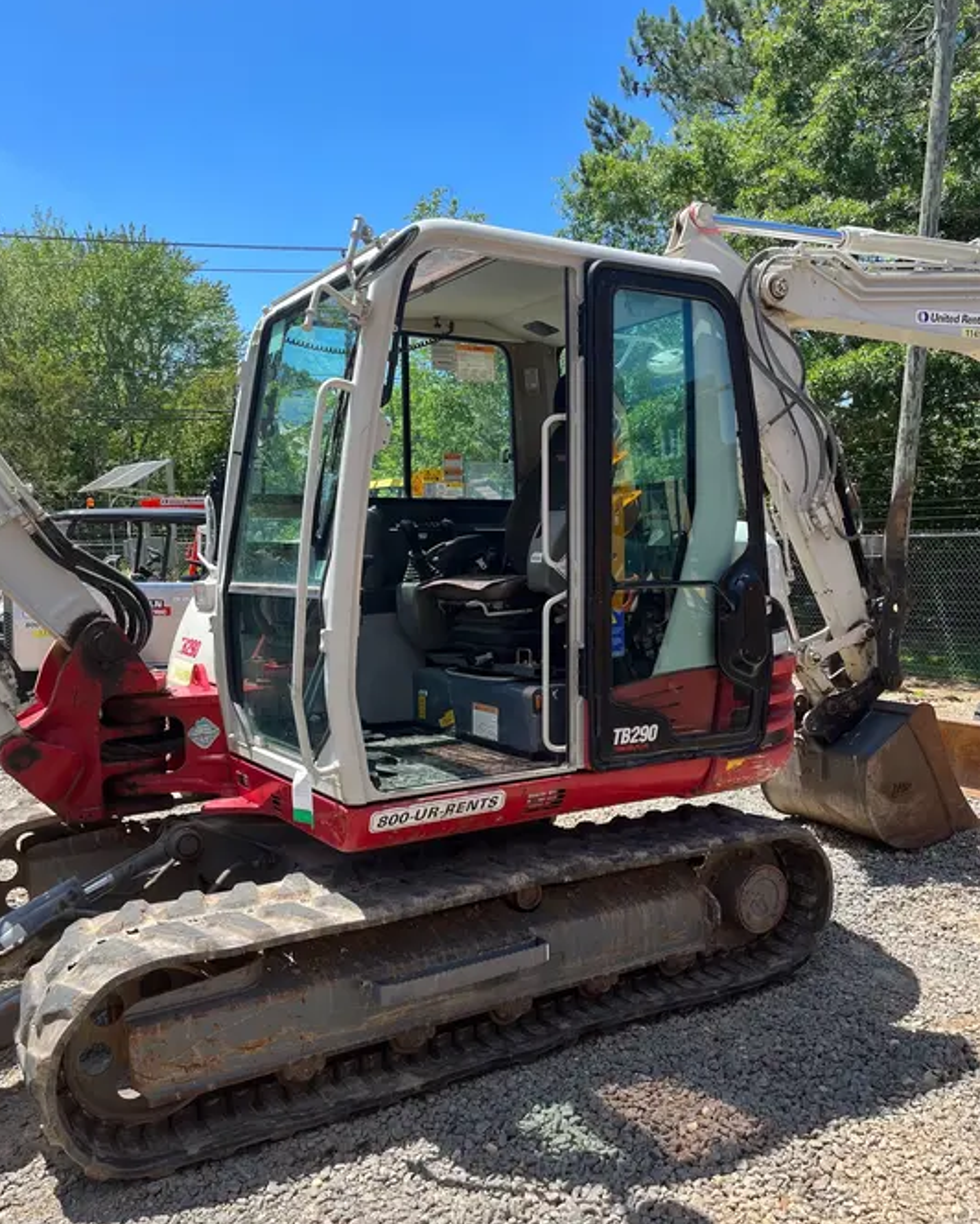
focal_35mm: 28
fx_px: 1014
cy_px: 668
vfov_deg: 62.1
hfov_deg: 51.6
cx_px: 475
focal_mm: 5.1
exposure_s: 1/1404
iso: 50
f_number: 1.6
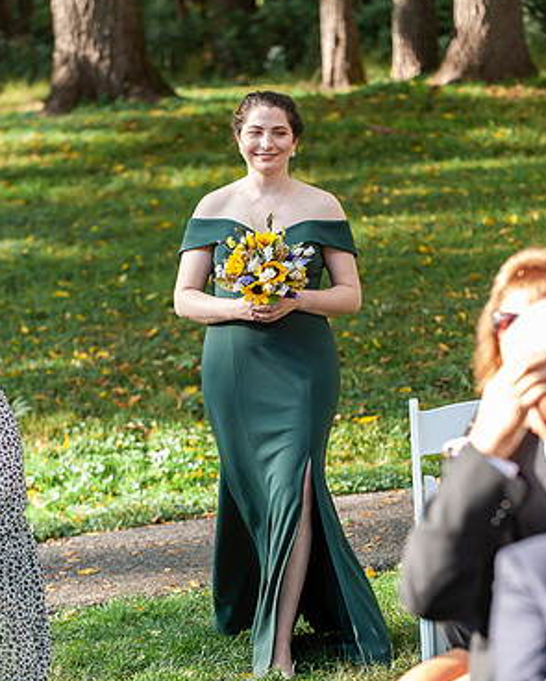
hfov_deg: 12.3
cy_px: 346
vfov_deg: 15.3
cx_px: 273
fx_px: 2542
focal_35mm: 126
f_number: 4
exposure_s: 1/400
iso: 640
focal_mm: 110
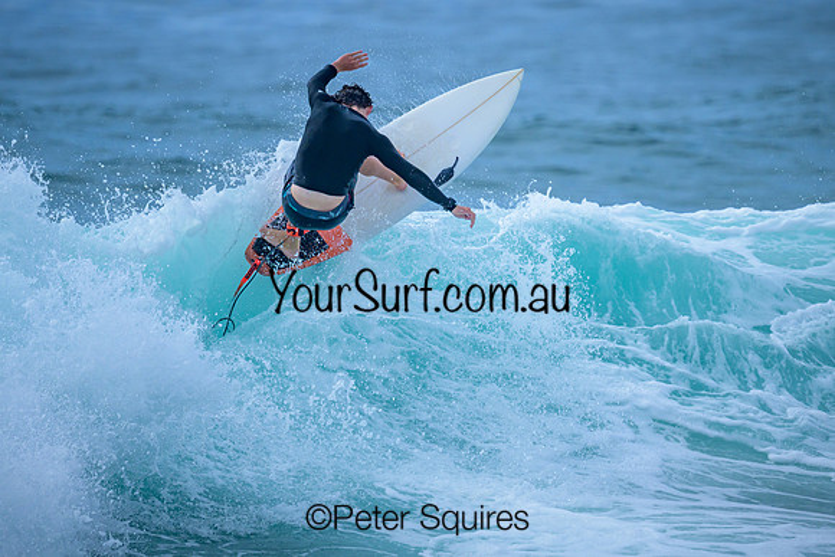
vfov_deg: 1.3
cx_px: 402
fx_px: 24893
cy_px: 258
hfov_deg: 1.9
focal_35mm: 1073
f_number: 6.3
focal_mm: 800
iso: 250
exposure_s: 1/3200
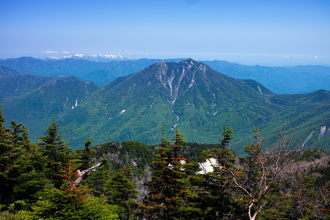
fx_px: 413
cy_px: 110
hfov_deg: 43.6
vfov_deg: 29.9
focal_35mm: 45
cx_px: 165
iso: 200
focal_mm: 30
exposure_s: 1/160
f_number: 5.6
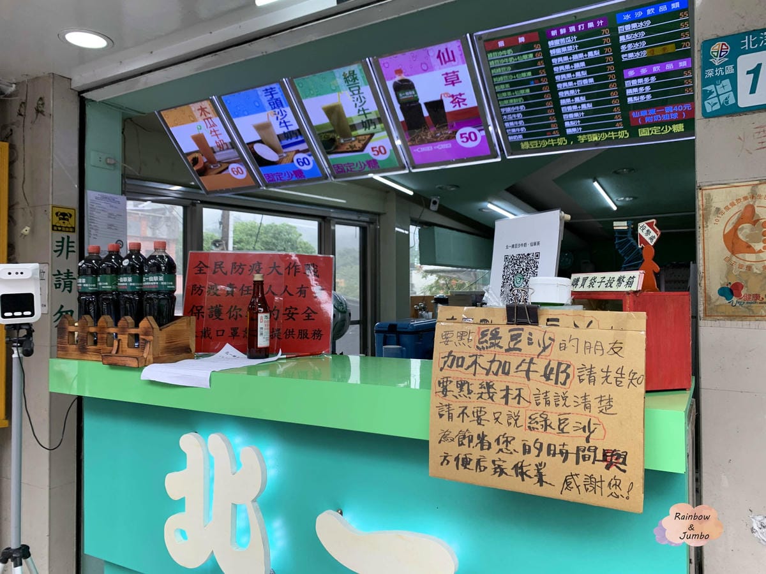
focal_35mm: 26
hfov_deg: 67.3
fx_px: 575
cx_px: 383
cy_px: 287
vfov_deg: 53.1
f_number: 1.8
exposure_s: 1/122
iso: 32
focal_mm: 4.25
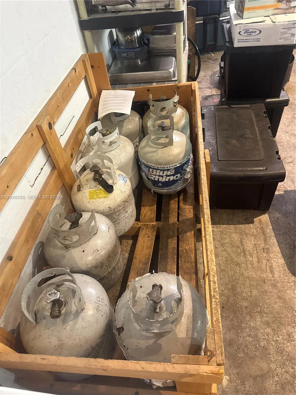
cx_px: 148
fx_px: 274
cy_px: 198
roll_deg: +8.6
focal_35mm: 24
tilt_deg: -44.7
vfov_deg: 71.6
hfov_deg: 56.8
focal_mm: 6.76
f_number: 1.78
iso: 640
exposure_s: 1/60
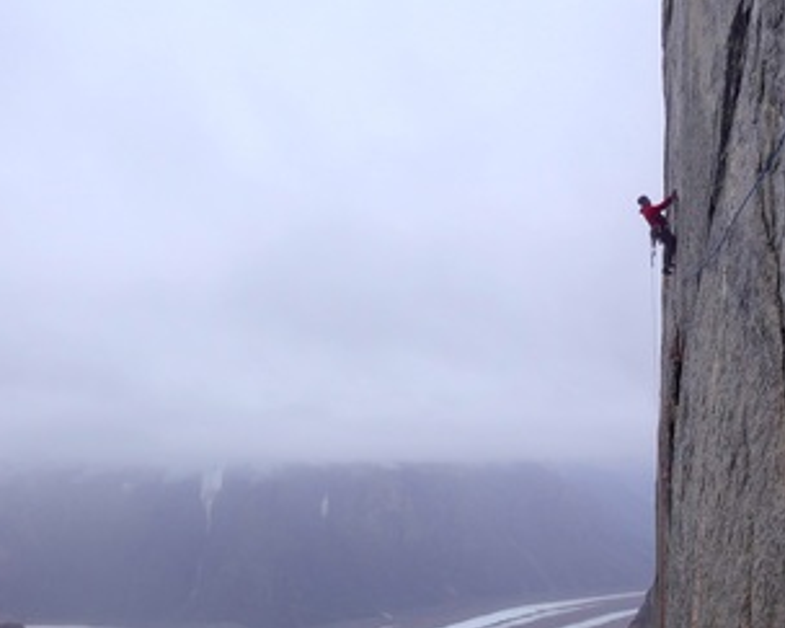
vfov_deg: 44.5
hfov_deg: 54.0
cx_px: 451
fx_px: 766
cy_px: 330
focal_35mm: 33
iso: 125
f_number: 4
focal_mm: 9.4
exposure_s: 1/640
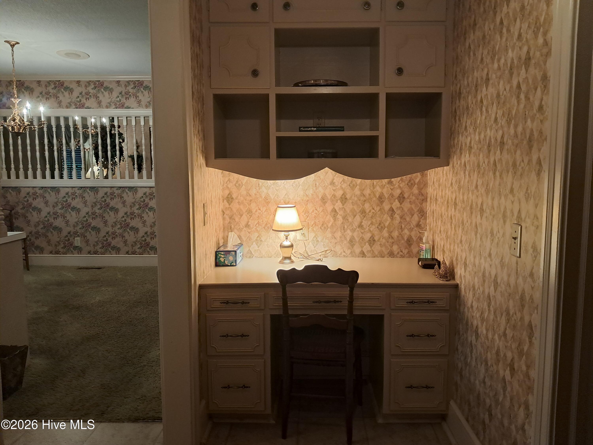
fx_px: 463
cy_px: 222
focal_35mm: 27
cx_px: 296
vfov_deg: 51.4
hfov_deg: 65.3
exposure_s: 1/50
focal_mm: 4
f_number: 1.8
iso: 250
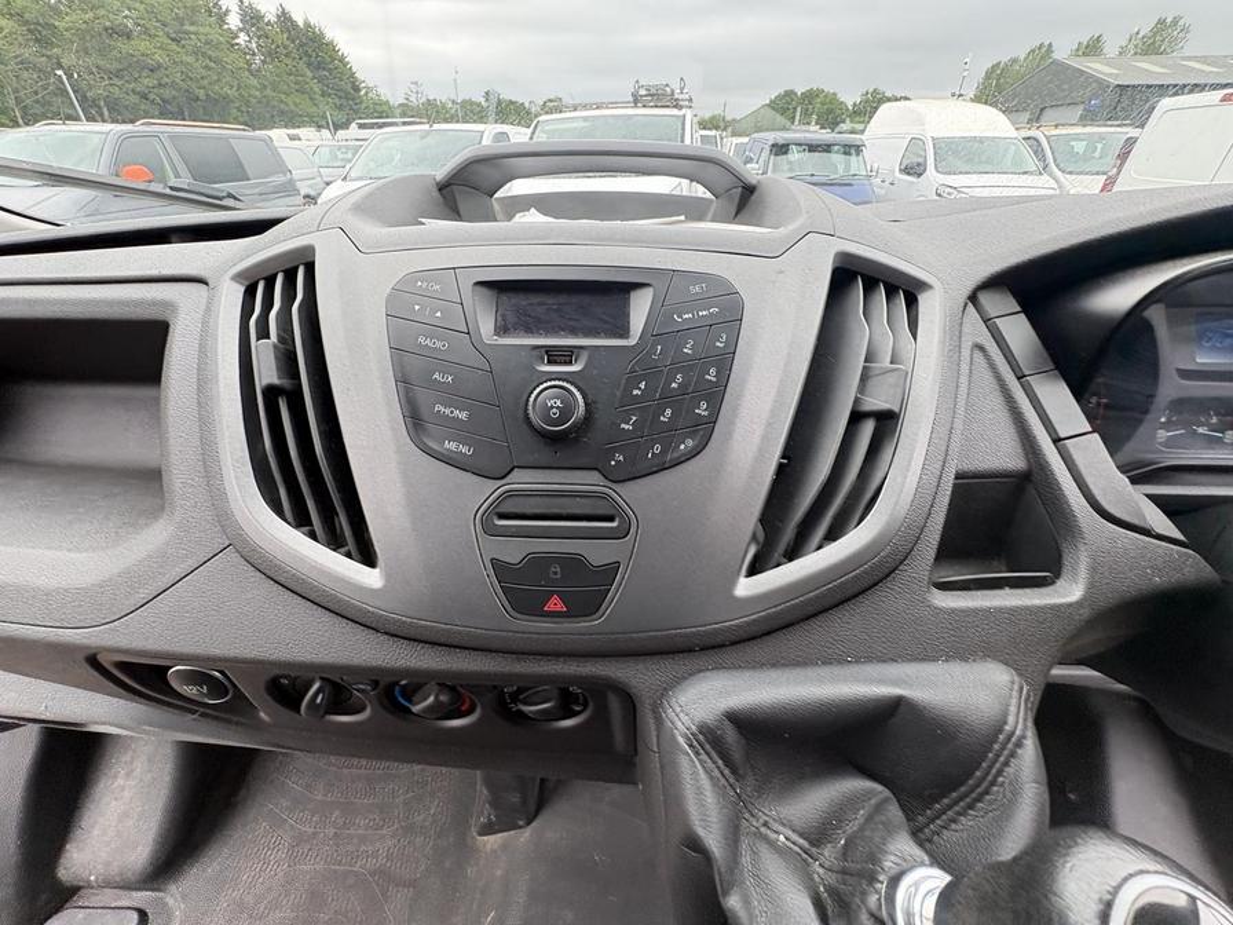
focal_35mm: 14
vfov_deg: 85.7
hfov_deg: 102.1
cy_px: 462
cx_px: 616
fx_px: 499
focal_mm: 2.22
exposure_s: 1/139
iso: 80
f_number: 2.2
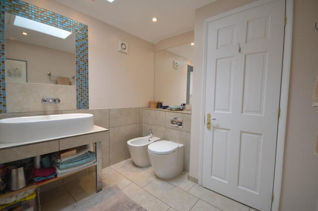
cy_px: 106
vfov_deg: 77.0
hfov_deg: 100.5
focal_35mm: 15
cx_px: 159
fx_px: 132
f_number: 4
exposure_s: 1/8
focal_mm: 10
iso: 100
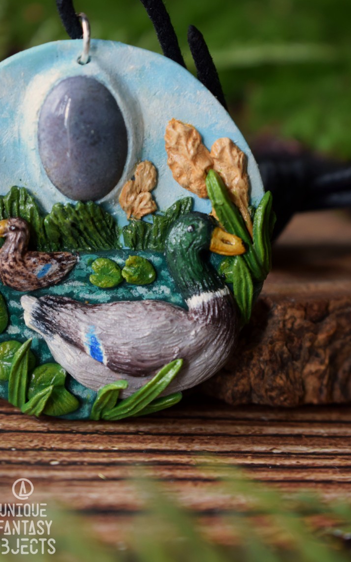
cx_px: 173
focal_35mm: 85
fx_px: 1294
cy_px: 281
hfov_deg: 15.4
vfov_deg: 24.5
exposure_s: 1/60
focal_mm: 55
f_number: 5.6
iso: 500
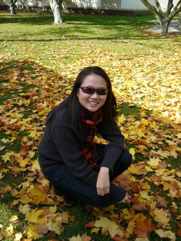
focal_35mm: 35
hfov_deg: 40.7
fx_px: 244
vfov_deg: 52.6
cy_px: 120
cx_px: 90
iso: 80
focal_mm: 5.8
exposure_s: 1/250
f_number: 2.8
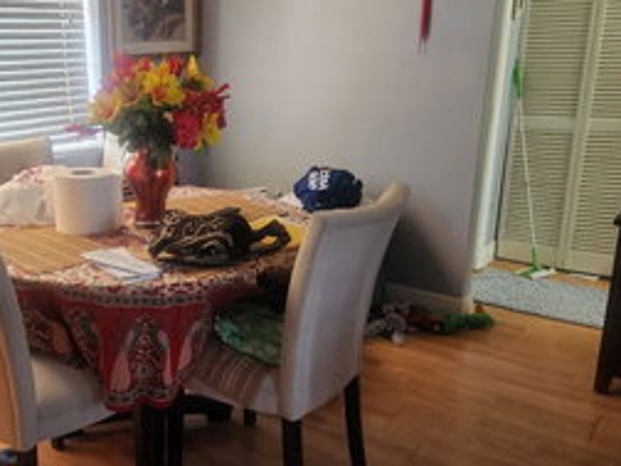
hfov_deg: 46.8
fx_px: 700
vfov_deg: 36.8
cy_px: 232
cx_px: 189
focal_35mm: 39
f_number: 1.8
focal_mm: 5.4
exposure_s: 1/120
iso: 640
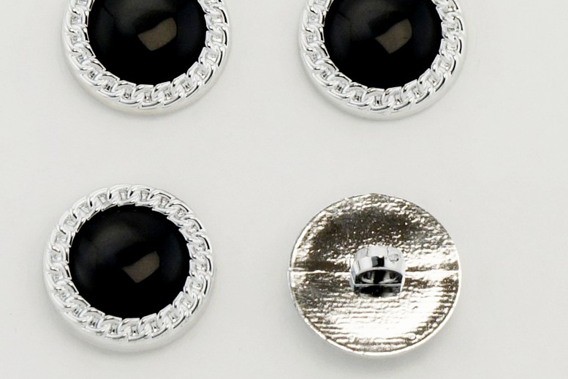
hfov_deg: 21.3
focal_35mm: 96
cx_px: 260
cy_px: 162
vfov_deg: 14.3
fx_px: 1508
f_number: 9
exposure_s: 1/400
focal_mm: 55
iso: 200
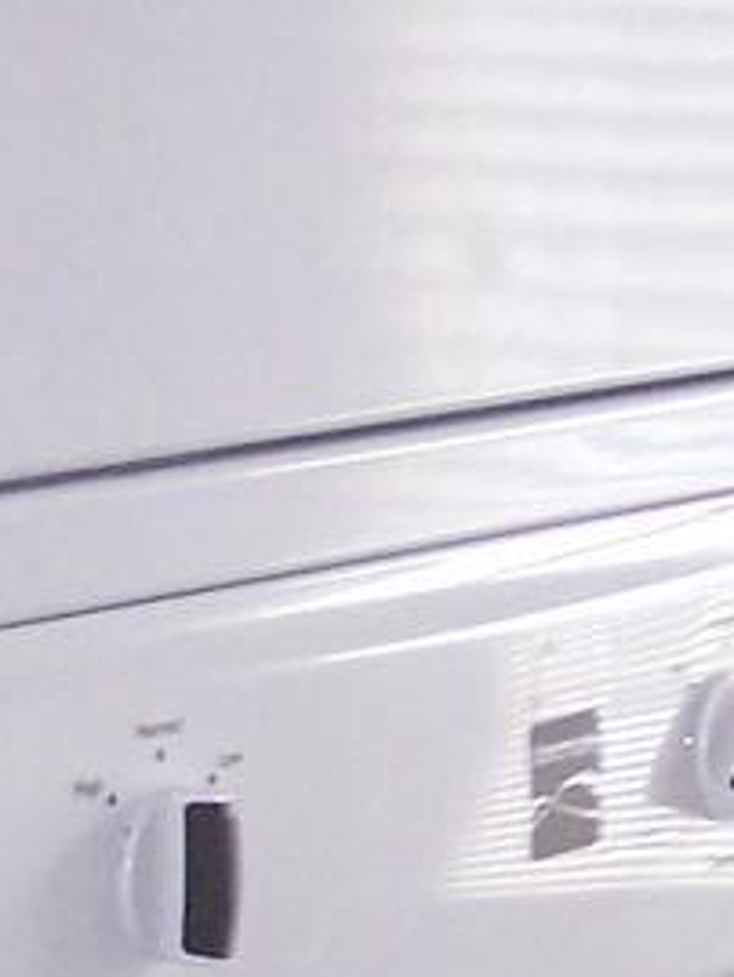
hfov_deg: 6.8
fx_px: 6130
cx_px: 621
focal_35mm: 217
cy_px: 676
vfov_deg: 9.1
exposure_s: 1/90
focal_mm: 6.3
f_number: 2.8
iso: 140
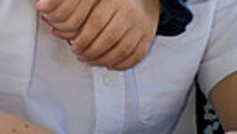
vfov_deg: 2.2
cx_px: 69
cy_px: -241
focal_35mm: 557
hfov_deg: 3.9
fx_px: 3504
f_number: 4
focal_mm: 155
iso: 400
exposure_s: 1/400
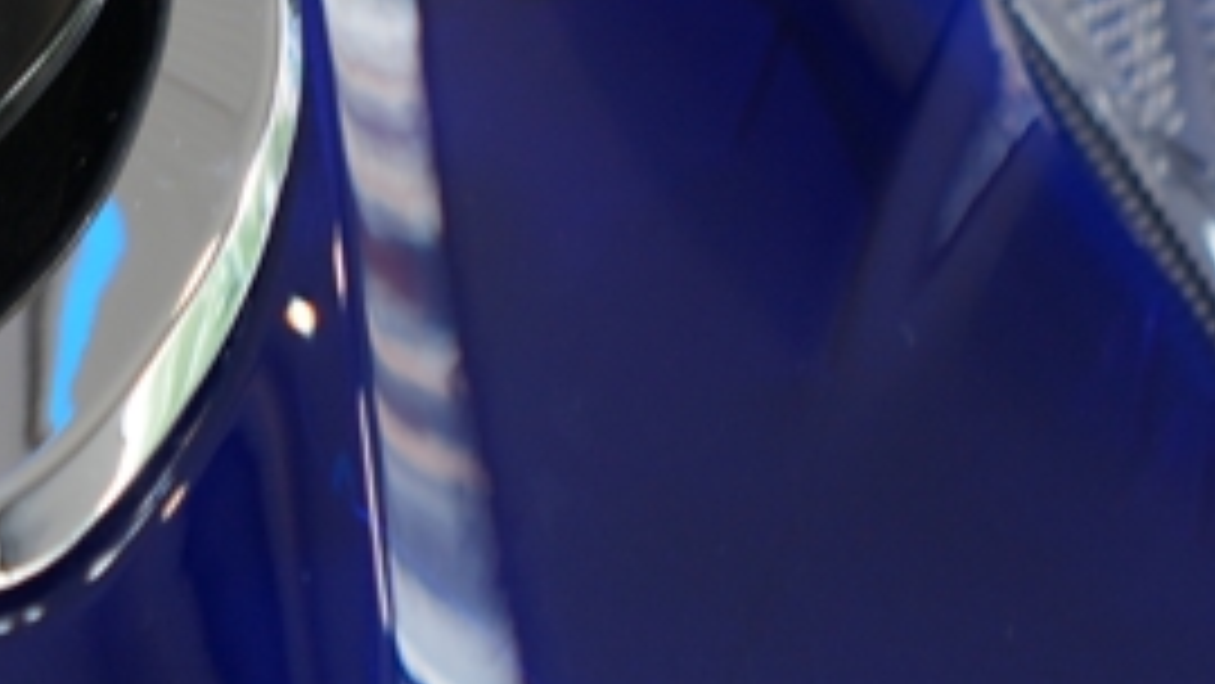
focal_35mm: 349
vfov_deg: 3.5
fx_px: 11246
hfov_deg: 6.1
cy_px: -742
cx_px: -477
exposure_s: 1/50
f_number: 2.8
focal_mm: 50
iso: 125
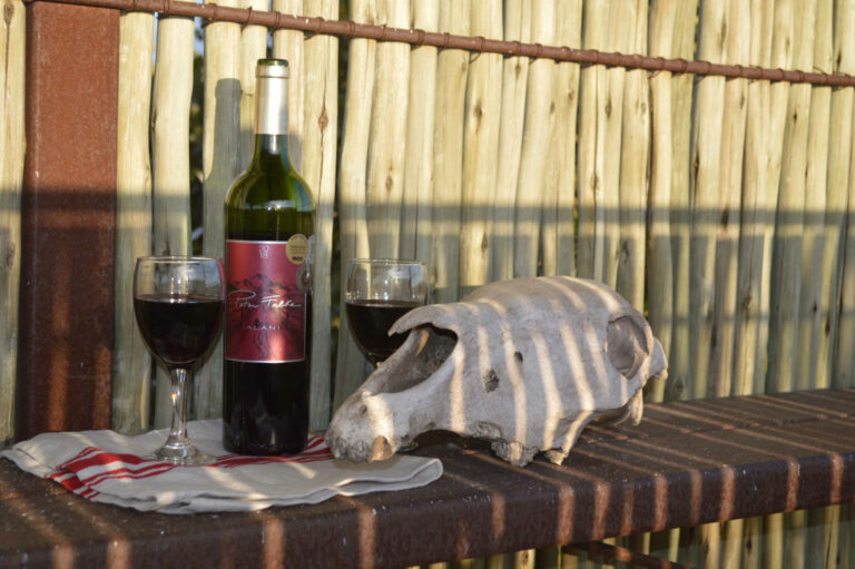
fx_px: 1424
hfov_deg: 33.4
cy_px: 284
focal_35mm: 60
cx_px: 428
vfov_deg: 22.6
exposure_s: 1/125
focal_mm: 40
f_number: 5.3
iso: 100
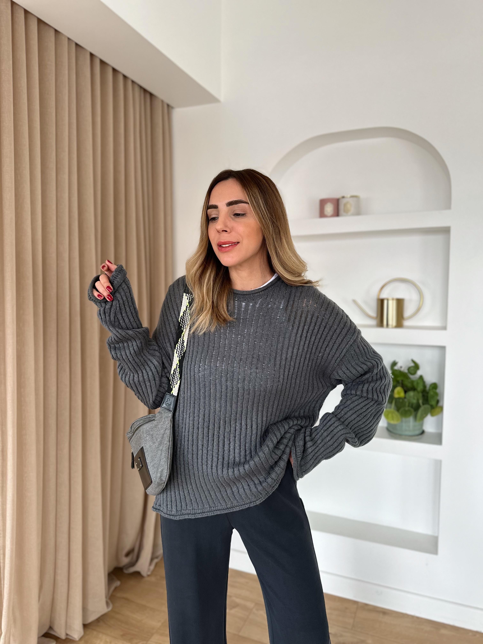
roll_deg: -0.5
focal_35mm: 24
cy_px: 322
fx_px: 446
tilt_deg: -4.7
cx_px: 242
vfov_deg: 71.6
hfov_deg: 56.8
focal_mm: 6.86
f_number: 1.78
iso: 200
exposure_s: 1/121
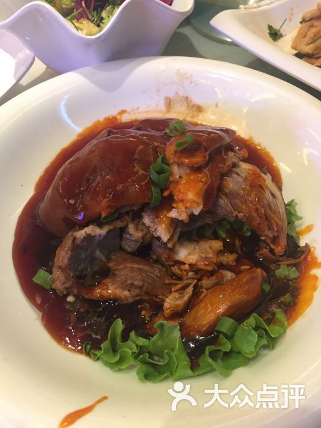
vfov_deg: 61.7
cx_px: 160
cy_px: 214
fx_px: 359
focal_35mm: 29
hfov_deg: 48.2
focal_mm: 4.15
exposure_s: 1/33
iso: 250
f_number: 2.2
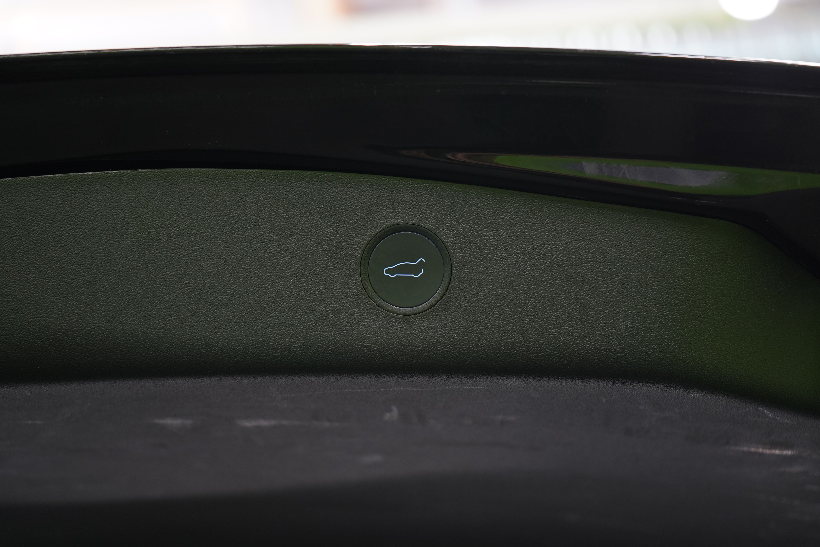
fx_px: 1526
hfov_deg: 30.1
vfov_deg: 20.3
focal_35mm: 67
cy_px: 274
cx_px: 410
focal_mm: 67
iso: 1000
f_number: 5.6
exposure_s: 1/30
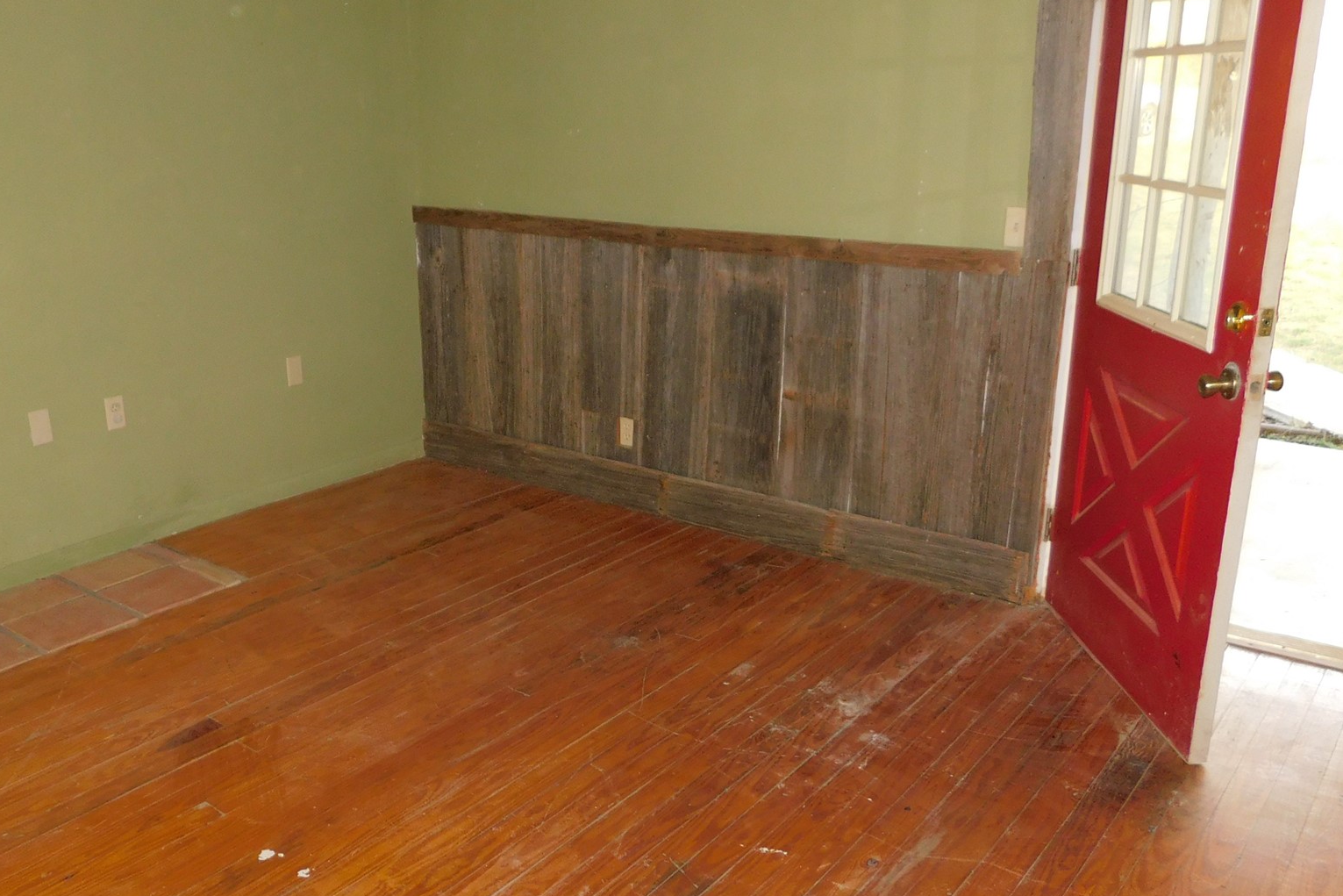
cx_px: 559
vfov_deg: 41.1
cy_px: 463
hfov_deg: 58.4
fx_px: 1194
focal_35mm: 32
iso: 220
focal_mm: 4
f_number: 3
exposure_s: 1/30
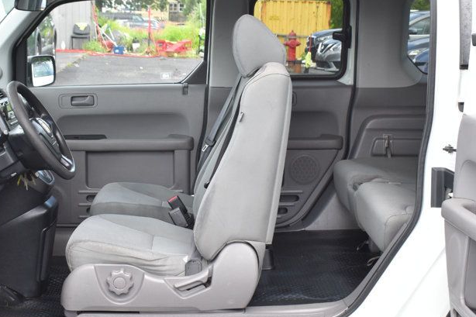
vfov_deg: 19.4
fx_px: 925
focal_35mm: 70
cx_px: 216
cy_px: 201
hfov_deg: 28.8
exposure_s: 1/125
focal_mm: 28
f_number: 8
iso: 400
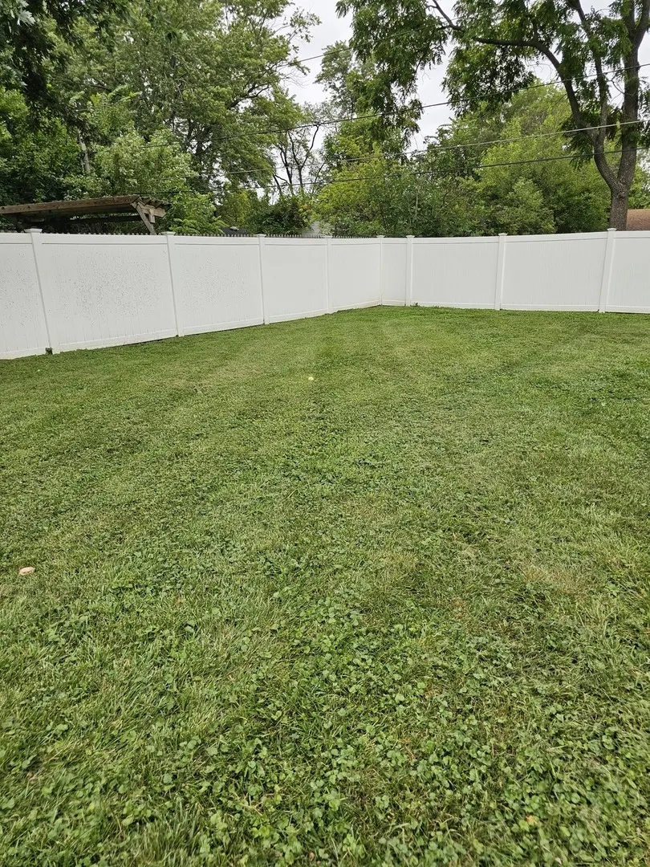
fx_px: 576
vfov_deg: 73.9
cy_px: 434
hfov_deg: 58.9
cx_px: 325
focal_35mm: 23
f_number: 1.7
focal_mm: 6.3
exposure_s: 1/180
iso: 20
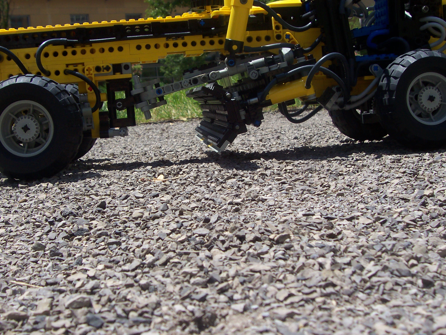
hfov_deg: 41.2
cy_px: 168
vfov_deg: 31.5
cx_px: 223
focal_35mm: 46
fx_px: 593
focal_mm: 7
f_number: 5.6
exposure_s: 1/350
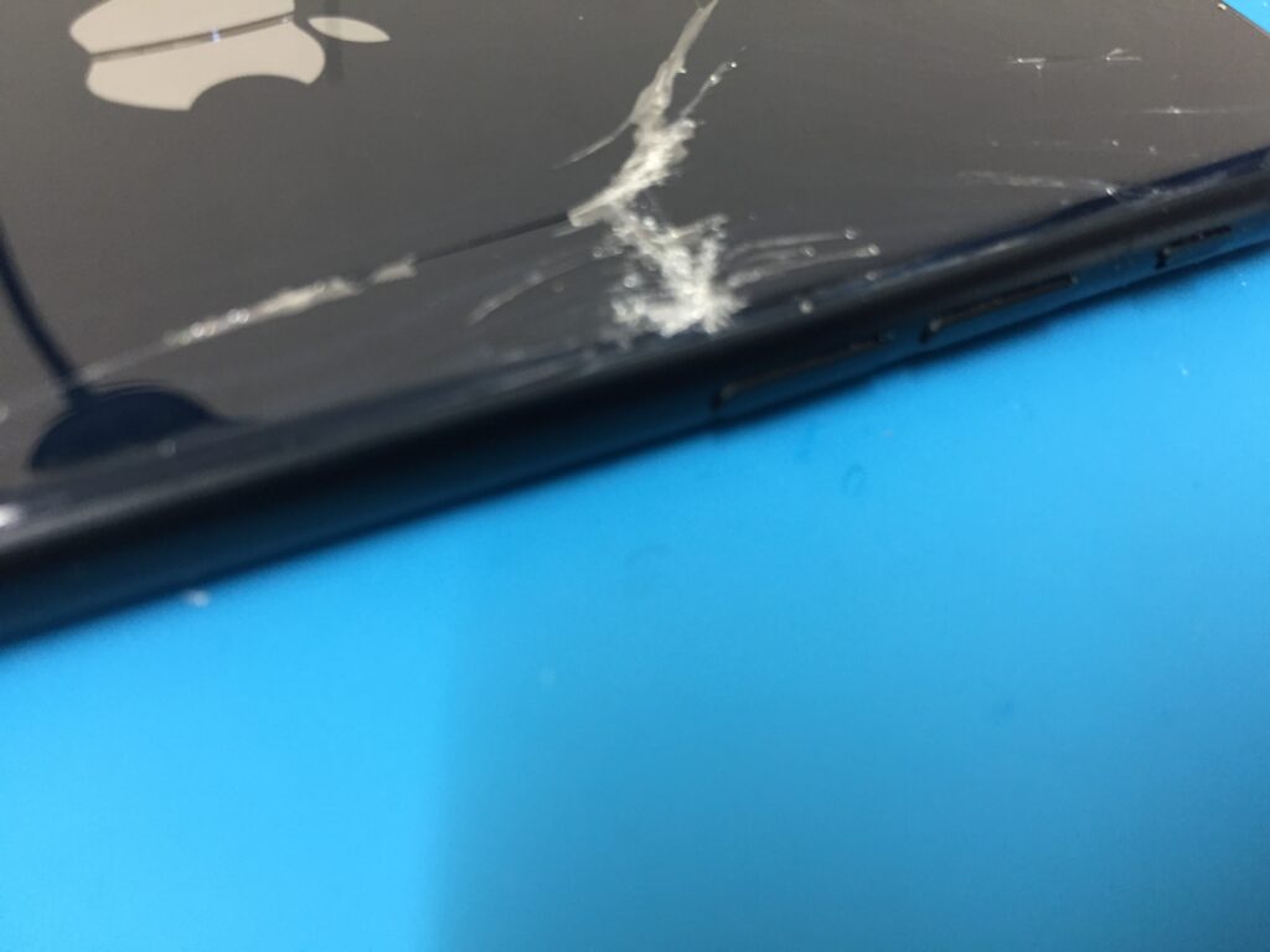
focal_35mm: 29
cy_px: 476
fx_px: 1064
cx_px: 635
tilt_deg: -53.4
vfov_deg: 48.2
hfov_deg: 61.7
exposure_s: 1/33
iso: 160
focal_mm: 4.15
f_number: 2.2
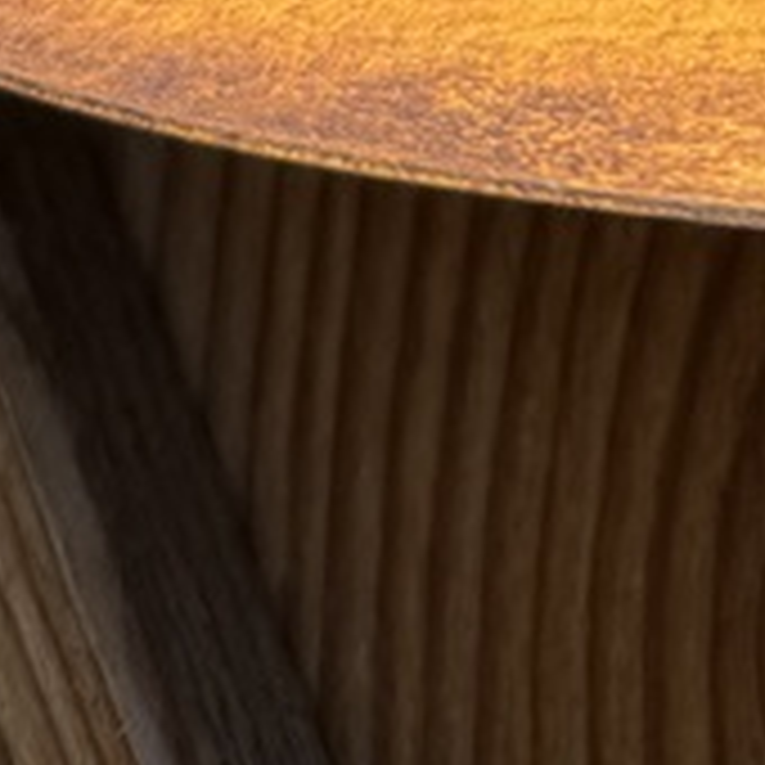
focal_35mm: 150
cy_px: -1566
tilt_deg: +17.2
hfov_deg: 11.2
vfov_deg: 9.2
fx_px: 3750
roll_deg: -2.8
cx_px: 1161
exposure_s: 1/3096
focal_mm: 6.76
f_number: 1.78
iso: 80
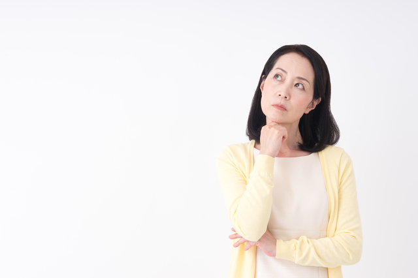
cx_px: 209
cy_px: 139
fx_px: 986
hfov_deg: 23.9
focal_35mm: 85
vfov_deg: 16.1
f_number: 11
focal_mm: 85
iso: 100
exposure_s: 1/125
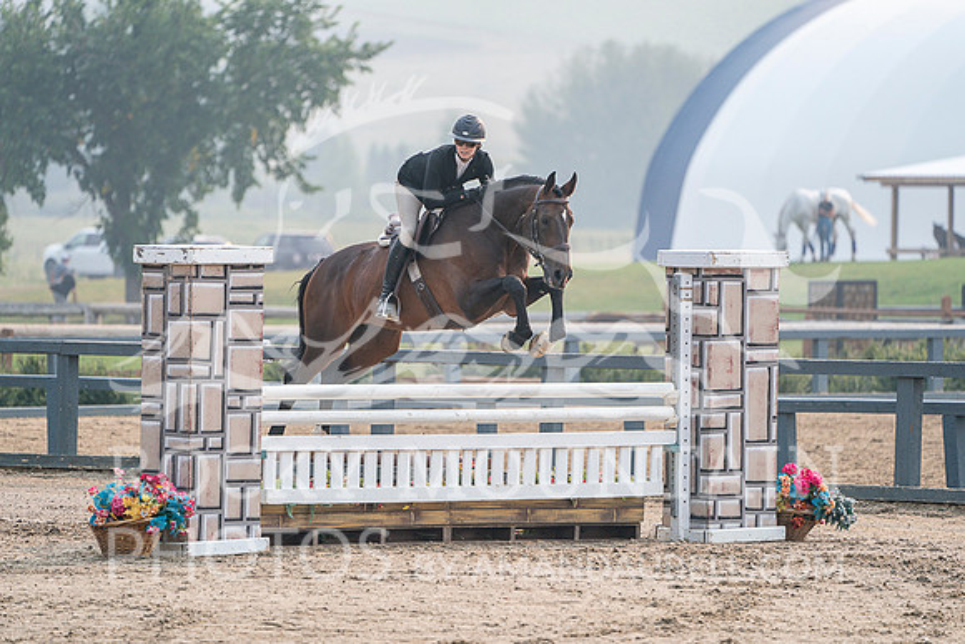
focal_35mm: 336
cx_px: 482
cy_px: 322
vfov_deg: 4.1
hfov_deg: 6.1
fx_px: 9008
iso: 500
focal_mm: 336
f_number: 5.6
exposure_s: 1/800
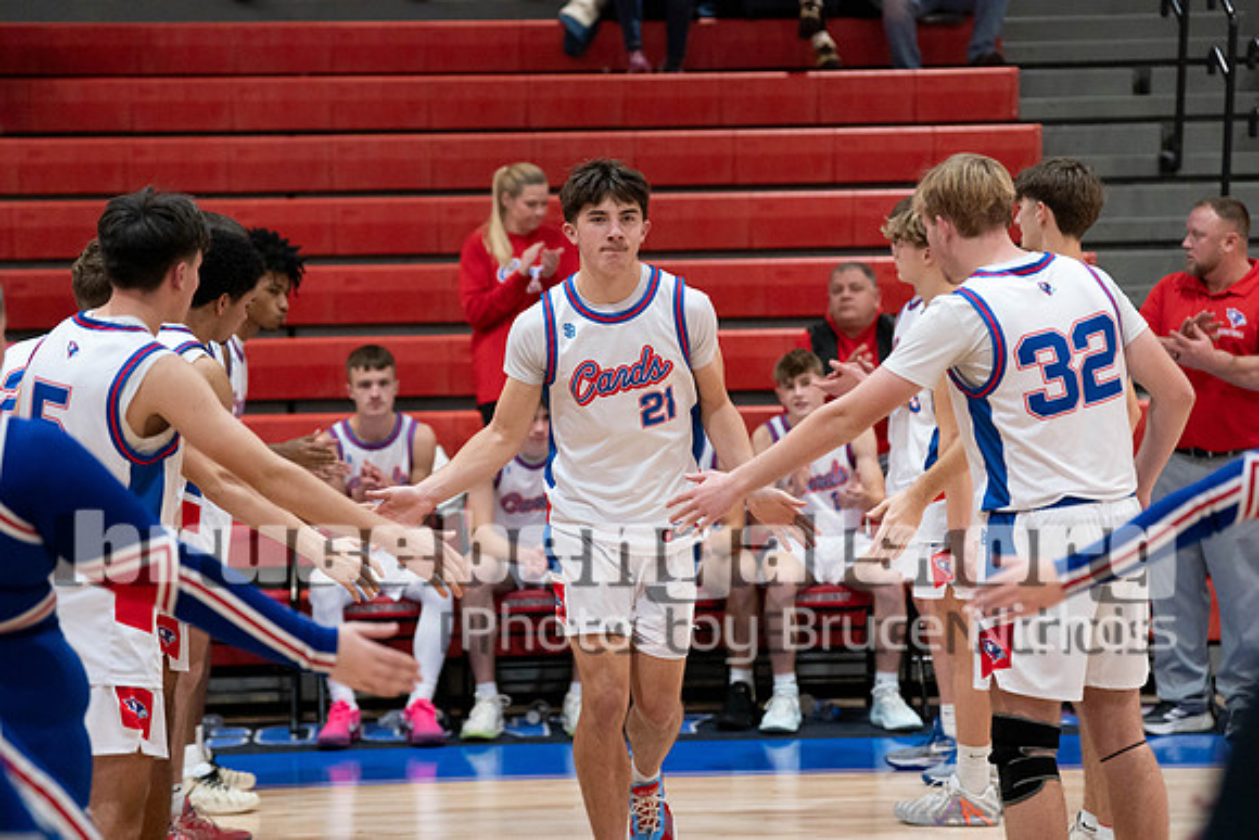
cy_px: 420
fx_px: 3708
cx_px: 630
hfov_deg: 19.3
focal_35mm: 106
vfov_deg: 12.9
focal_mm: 106
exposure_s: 1/1000
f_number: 2.8
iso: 5000
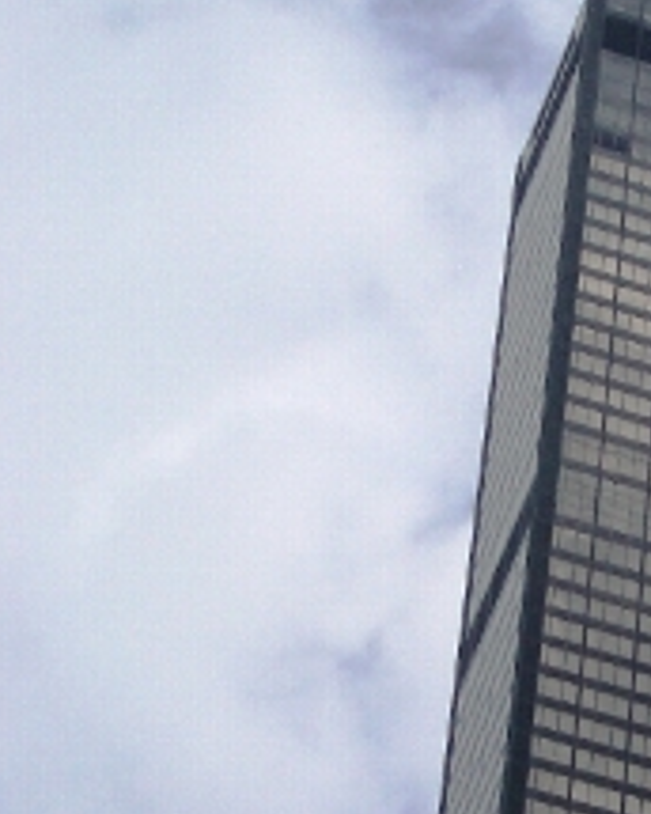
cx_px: 848
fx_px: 5178
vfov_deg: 9.0
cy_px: 663
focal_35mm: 215
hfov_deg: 7.1
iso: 50
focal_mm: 12.2
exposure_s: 1/400
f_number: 6.2
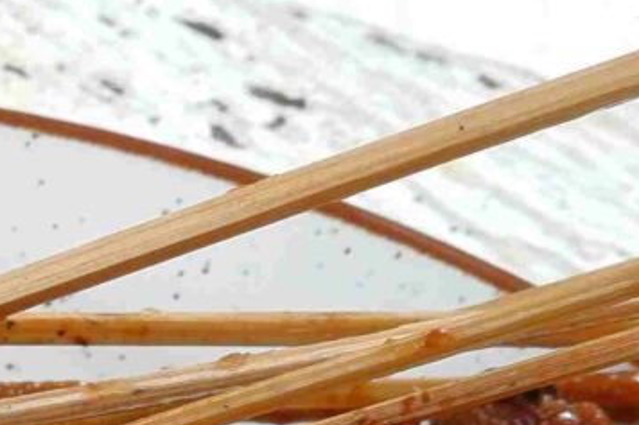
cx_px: -793
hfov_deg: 5.3
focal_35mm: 381
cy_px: 630
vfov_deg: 3.6
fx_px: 6759
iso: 100
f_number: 13
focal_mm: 35
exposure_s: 1/80
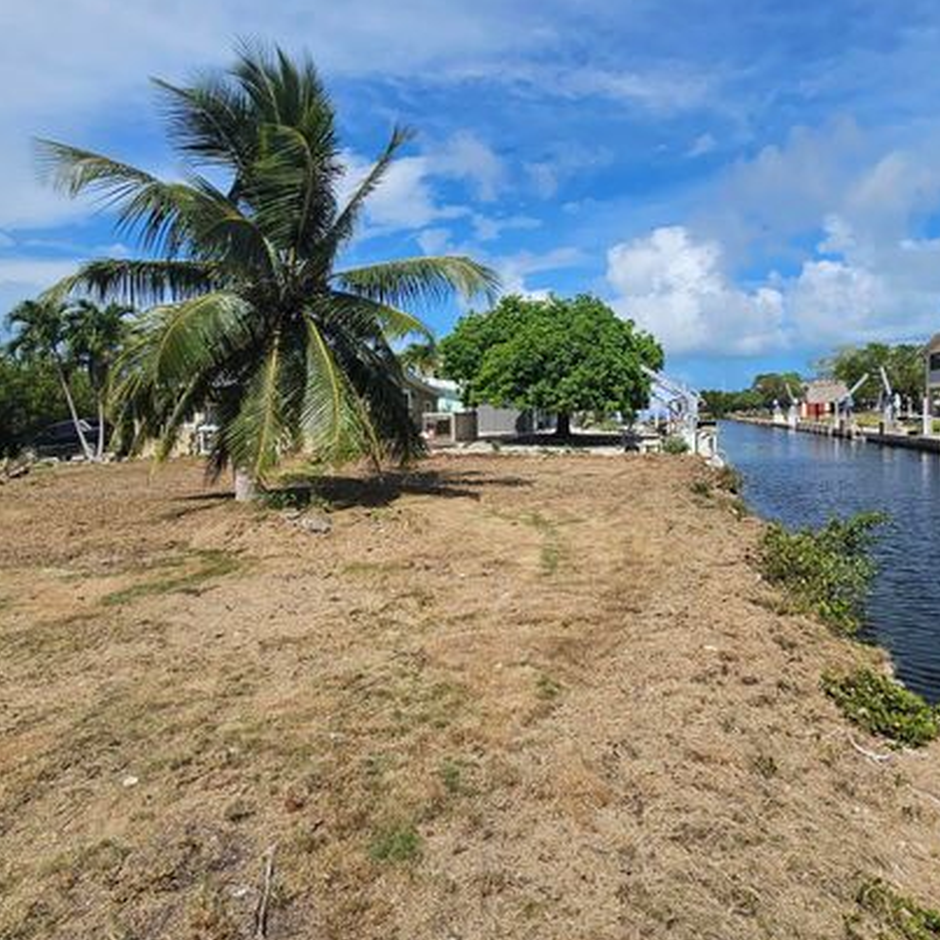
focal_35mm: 19
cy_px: 456
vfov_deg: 77.7
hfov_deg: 77.5
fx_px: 584
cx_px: 506
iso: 50
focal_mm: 2.2
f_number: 2.2
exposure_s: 1/3882
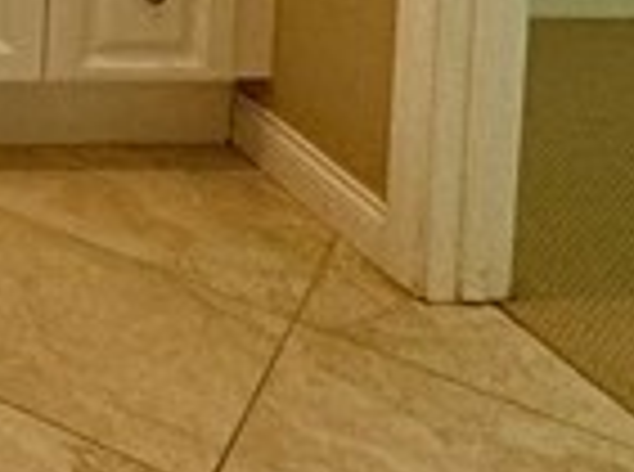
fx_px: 1863
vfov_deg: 11.5
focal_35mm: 102
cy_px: -724
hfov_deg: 14.4
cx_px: -796
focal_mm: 2.22
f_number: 2.2
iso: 80
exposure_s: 1/120
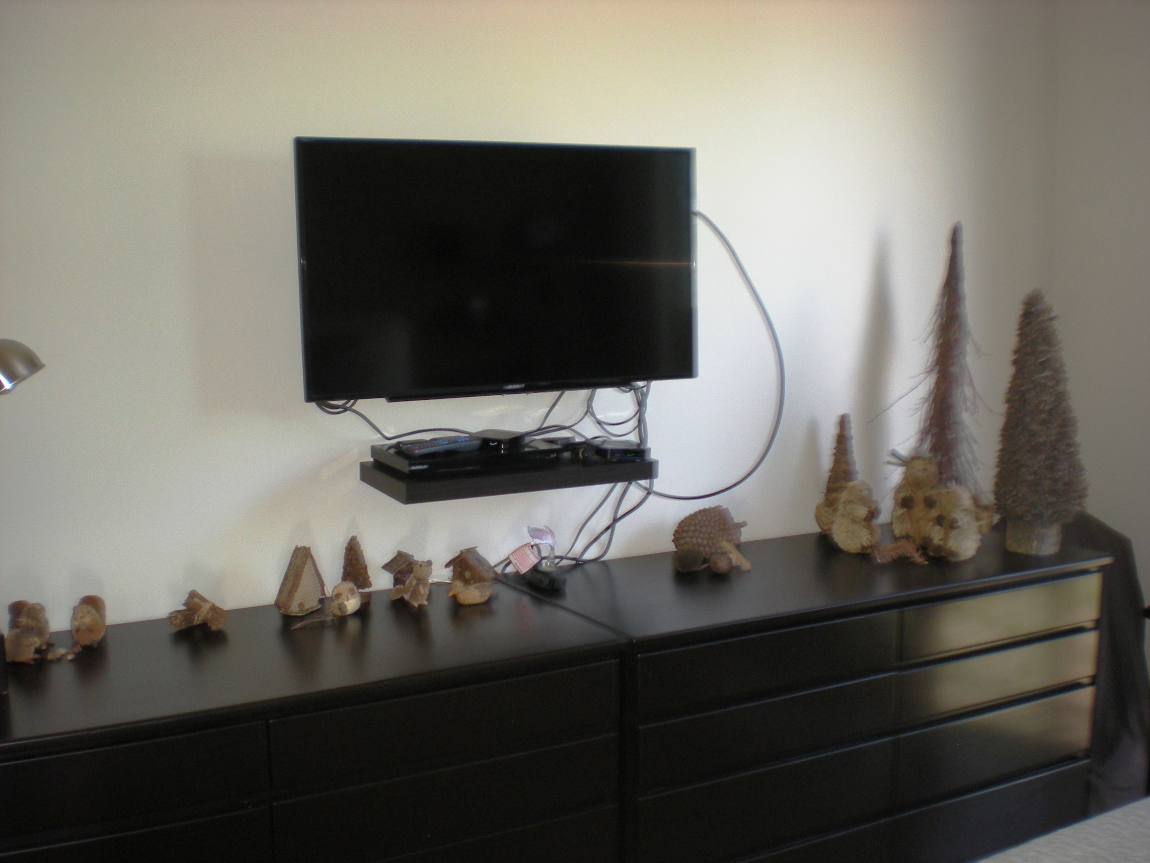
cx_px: 575
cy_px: 432
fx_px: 1262
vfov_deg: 37.7
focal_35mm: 38
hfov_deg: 49.0
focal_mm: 6.3
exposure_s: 1/30
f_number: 3.1
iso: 142
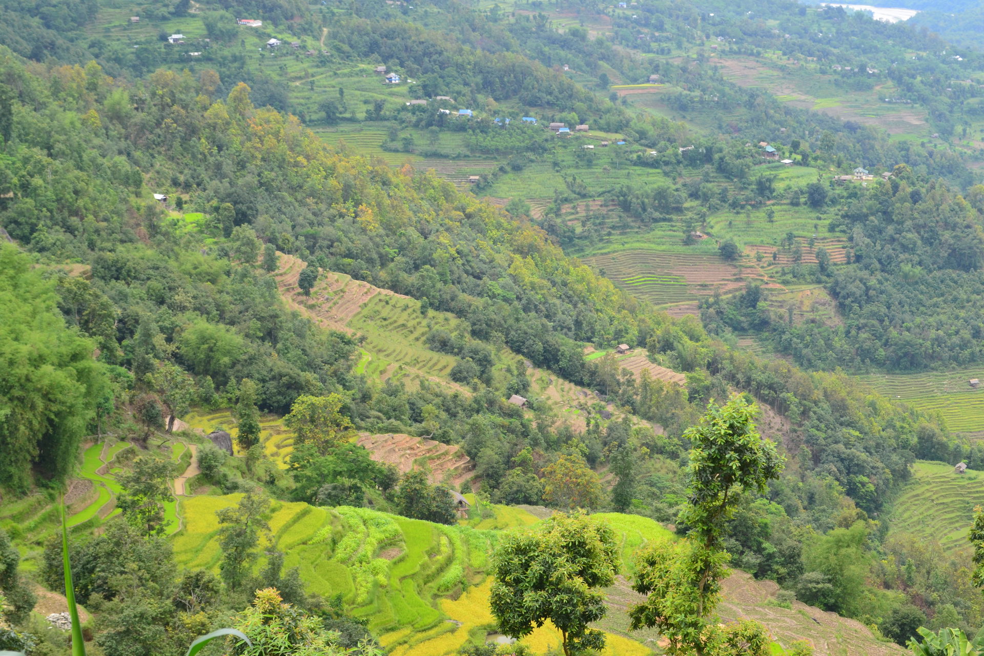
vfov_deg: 16.6
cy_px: 328
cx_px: 492
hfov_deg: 24.6
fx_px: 2255
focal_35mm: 82
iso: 400
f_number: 10
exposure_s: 1/250
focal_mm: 55
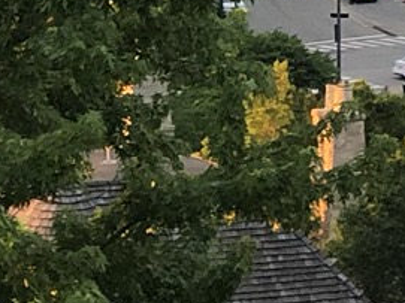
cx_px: 1095
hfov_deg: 4.9
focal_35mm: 393
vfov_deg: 3.8
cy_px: -213
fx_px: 4596
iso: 25
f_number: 2.4
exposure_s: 1/60
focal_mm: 6
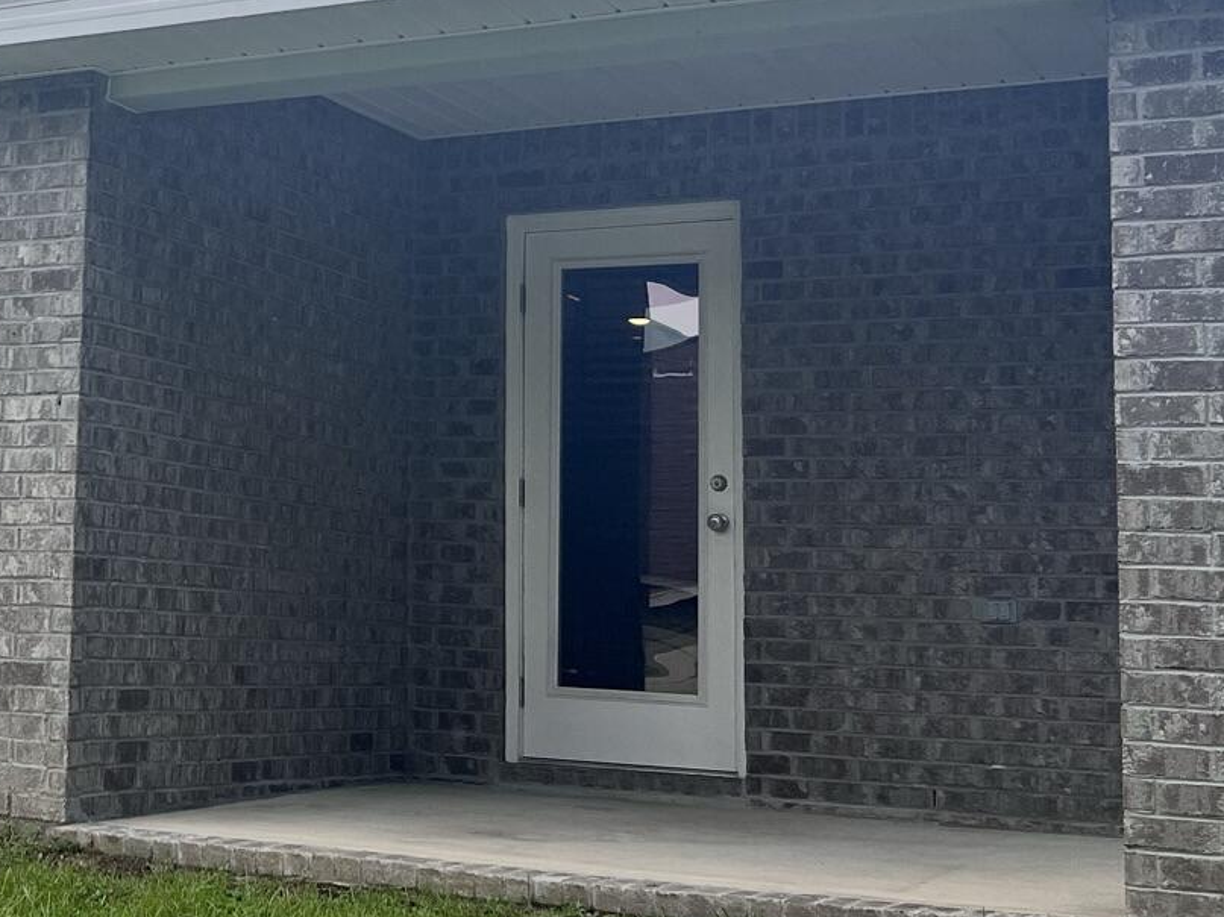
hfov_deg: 27.9
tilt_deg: +7.0
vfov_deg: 22.2
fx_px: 2333
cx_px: 50
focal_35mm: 66
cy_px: 300
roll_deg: -1.6
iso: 50
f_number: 1.5
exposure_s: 1/4630
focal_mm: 5.7
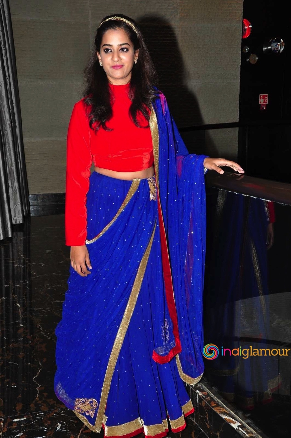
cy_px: 219
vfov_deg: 43.6
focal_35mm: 45
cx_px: 146
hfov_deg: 29.8
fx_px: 547
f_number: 9
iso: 400
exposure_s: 1/125
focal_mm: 30
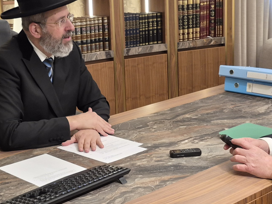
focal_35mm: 71
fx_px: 558
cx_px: 98
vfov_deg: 20.7
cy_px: 69
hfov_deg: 27.3
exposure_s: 1/100
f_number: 1.8
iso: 160
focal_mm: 5.4
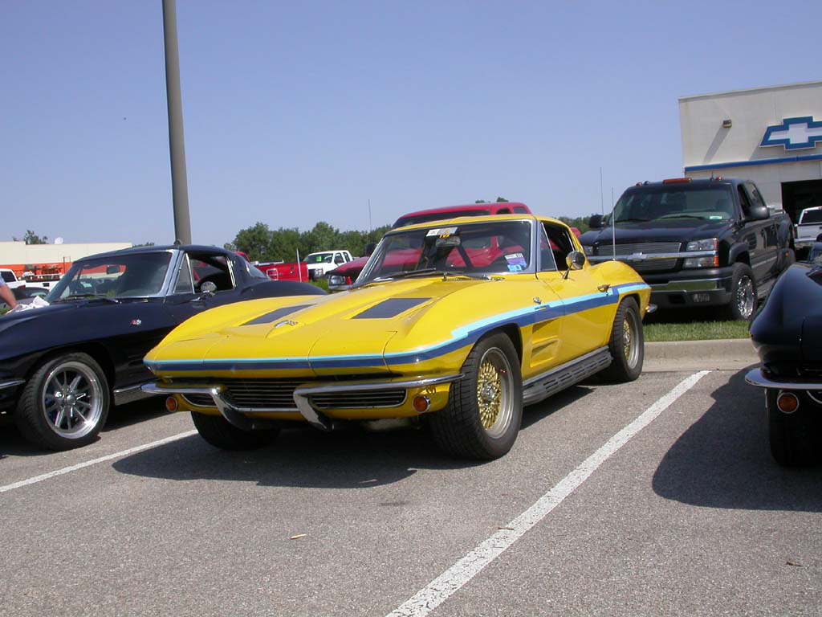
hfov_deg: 49.0
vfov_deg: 37.7
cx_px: 411
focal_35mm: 38
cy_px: 308
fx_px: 902
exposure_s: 1/399
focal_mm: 7.85
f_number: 7.5
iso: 100
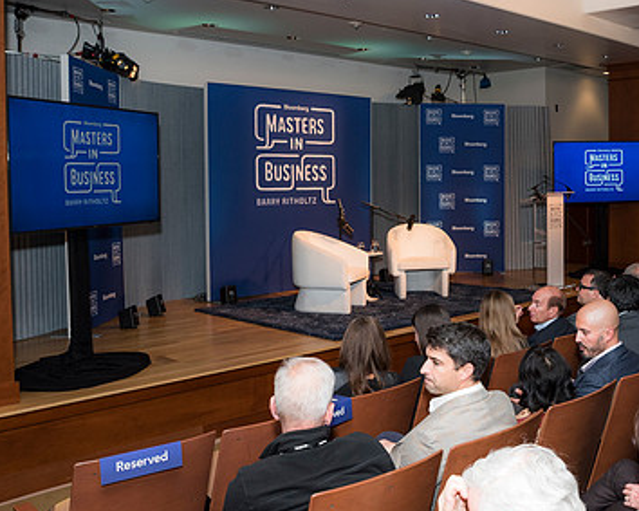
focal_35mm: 39
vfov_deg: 38.1
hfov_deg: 45.6
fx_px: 737
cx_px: 460
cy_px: 212
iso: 800
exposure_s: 1/125
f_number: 5
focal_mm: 24
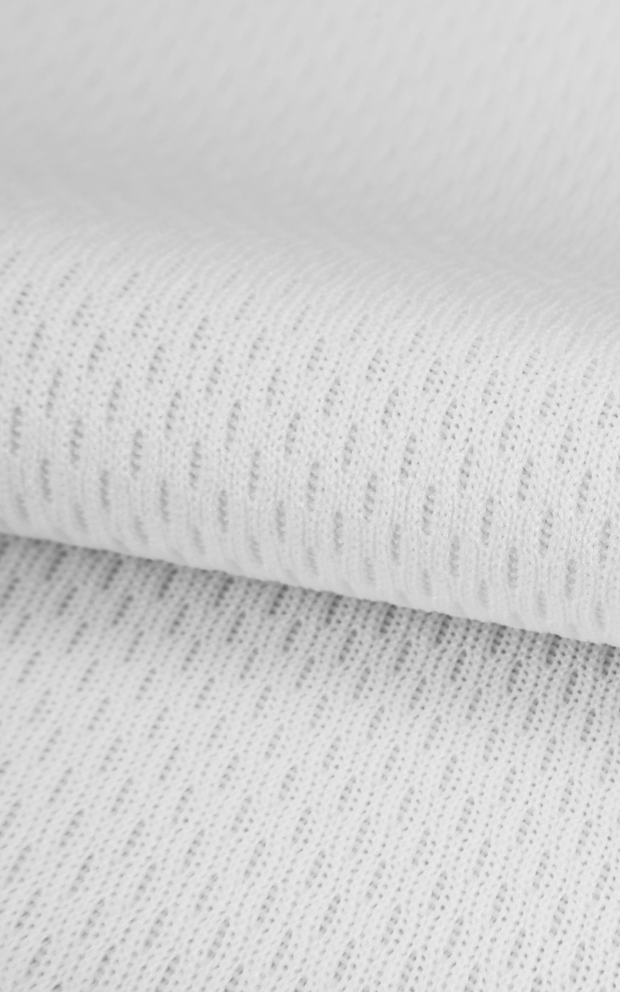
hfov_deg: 20.7
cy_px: 498
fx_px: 1622
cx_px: 670
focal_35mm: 60
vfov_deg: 34.0
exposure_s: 1/5
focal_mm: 26
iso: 100
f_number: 20
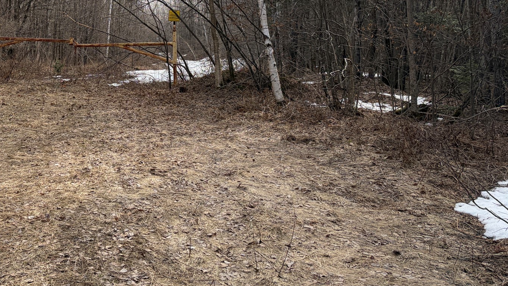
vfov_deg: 27.0
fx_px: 579
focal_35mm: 43
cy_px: 42
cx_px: 129
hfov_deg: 45.7
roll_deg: +1.3
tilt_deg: -1.7
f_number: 1.6
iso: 50
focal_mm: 5.96
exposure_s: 1/1706
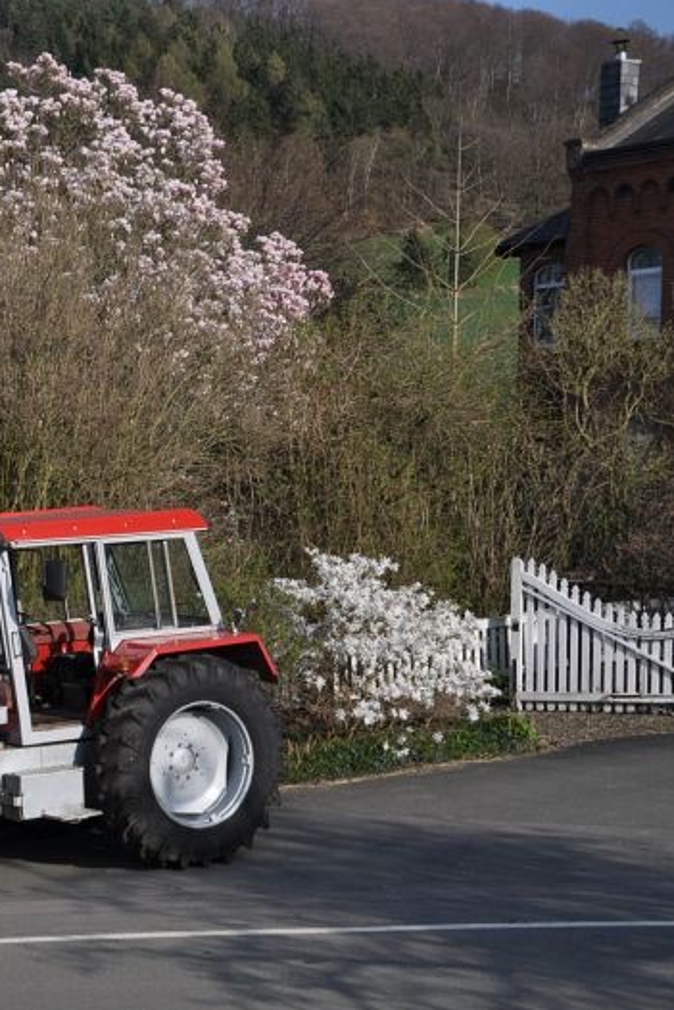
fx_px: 2238
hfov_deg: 16.7
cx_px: -44
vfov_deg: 25.4
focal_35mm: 80
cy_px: 504
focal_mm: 35
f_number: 4.5
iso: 200
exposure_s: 1/2000
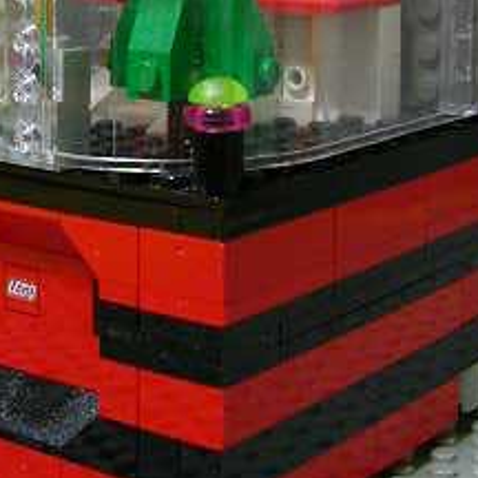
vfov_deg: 17.4
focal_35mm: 97
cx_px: 82
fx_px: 1515
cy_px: -40
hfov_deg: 17.7
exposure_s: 1/4.8
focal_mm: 5.6
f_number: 2.7
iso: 223
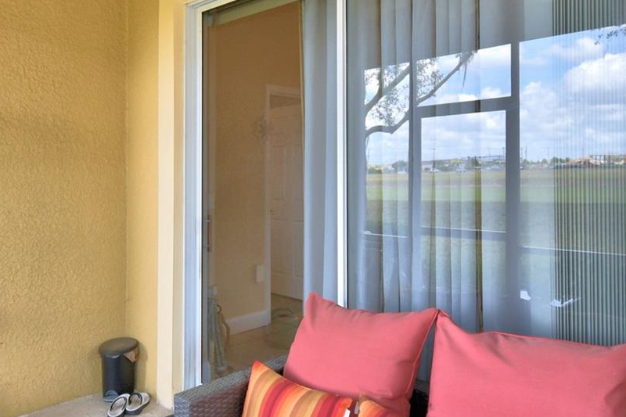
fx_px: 522
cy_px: 163
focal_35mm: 30
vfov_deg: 43.3
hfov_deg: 61.8
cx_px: 286
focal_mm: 10
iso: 200
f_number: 4.5
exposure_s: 1/40
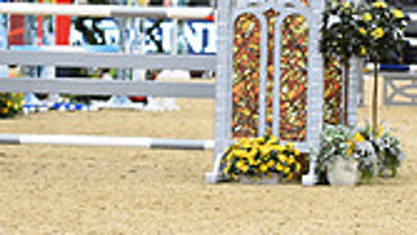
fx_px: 3450
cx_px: 717
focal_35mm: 312
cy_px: -18
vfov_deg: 3.9
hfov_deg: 6.8
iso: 5000
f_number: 3.5
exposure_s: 1/800
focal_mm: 86
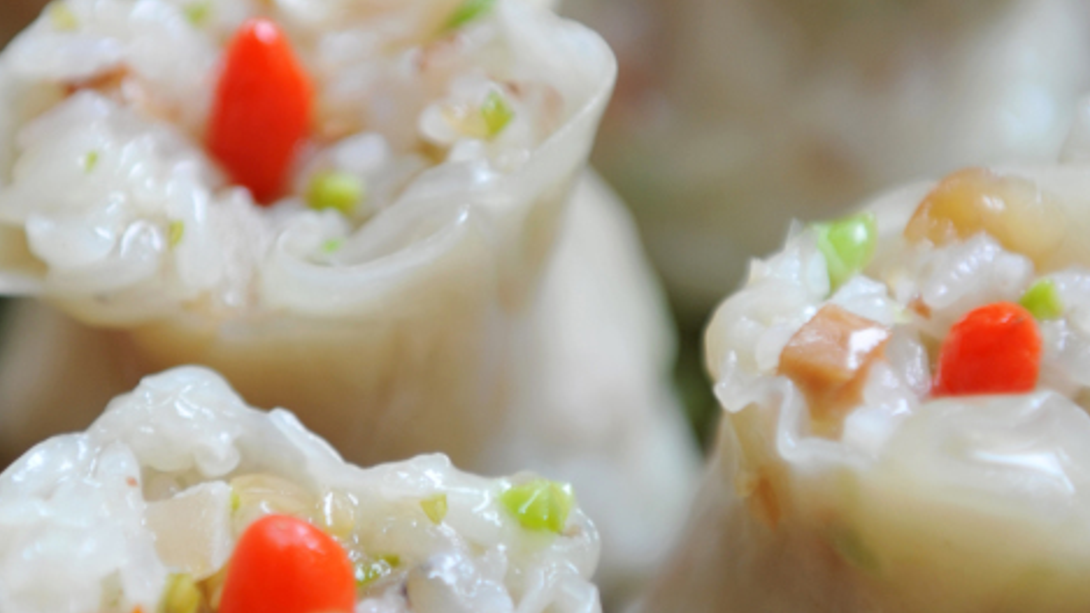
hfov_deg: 13.4
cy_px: 243
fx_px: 4625
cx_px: 358
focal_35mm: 160
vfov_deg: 7.6
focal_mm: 70
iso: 200
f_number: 3.5
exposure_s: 1/25
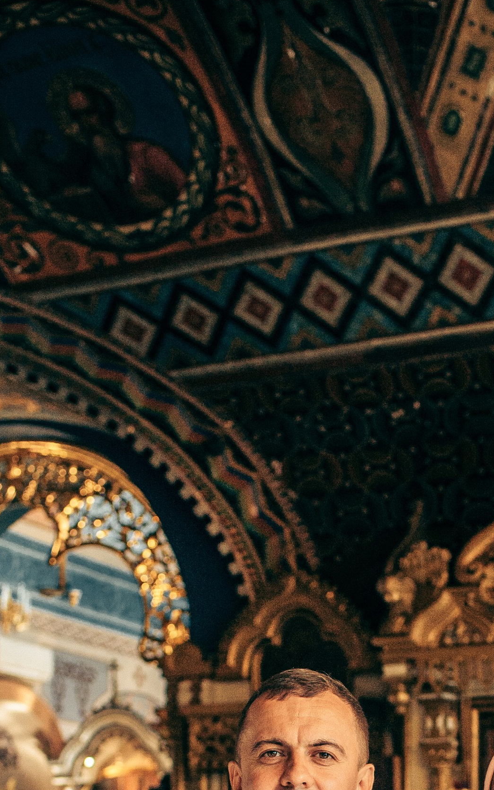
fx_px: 1767
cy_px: 878
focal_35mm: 82
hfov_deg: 15.6
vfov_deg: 23.6
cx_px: 492
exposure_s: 1/160
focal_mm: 35
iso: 800
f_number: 2.8
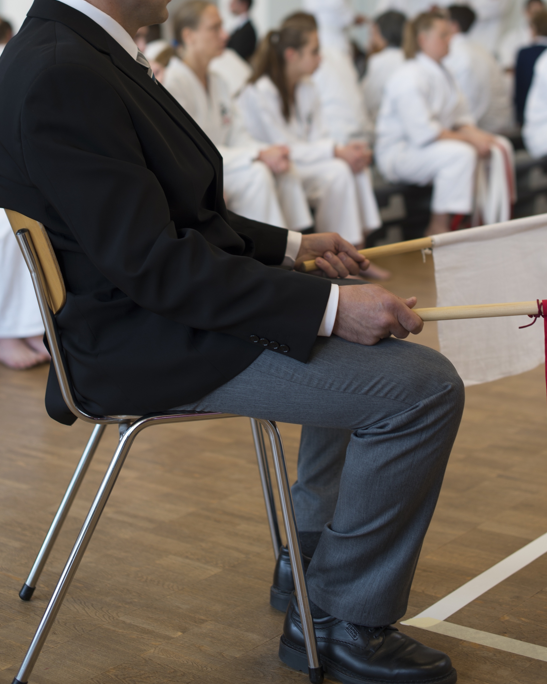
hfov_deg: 21.9
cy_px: 203
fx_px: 1417
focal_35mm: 70
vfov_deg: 26.9
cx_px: 276
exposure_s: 1/50
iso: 100
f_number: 2.8
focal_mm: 50
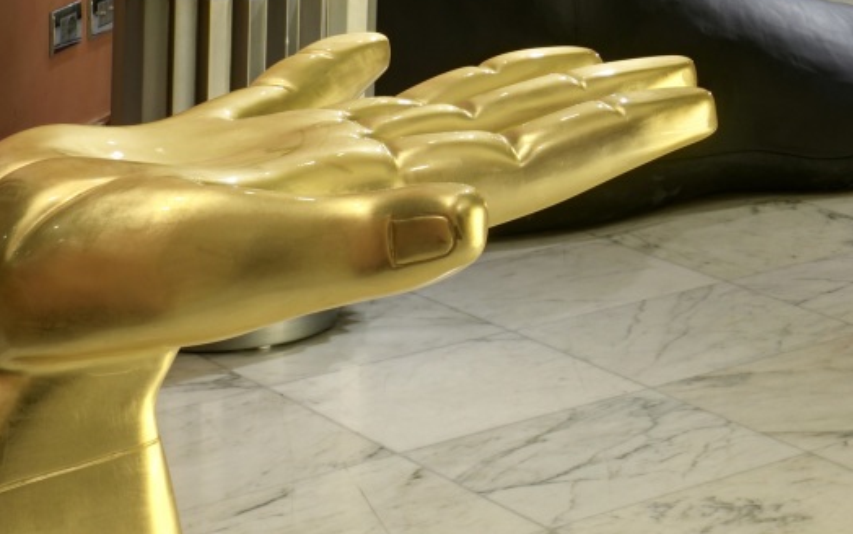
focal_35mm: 121
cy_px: -510
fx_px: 2814
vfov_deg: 10.1
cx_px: 1371
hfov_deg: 15.5
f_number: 11
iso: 200
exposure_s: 1/200
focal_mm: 31
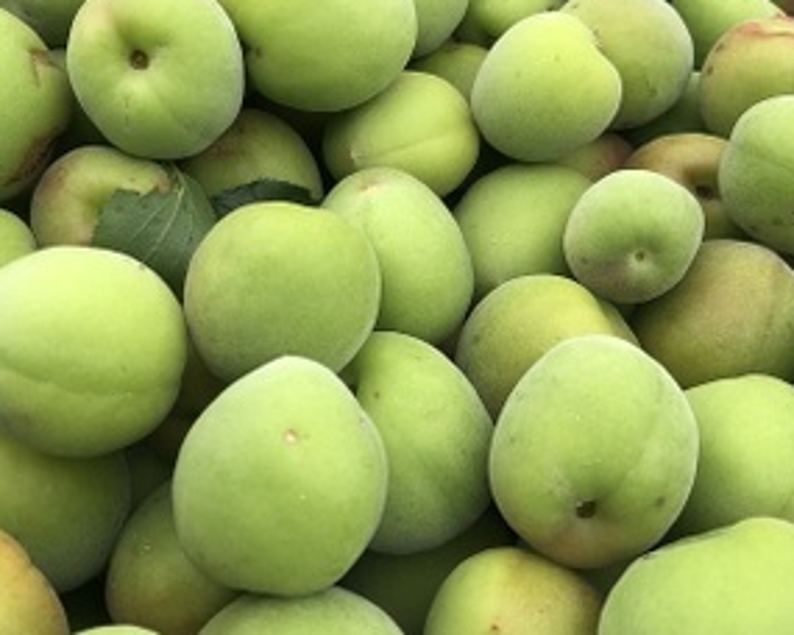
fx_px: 1081
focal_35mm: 46
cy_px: 173
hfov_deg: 40.3
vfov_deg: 32.2
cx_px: 357
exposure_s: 1/774
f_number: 1.8
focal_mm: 3.99
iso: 20
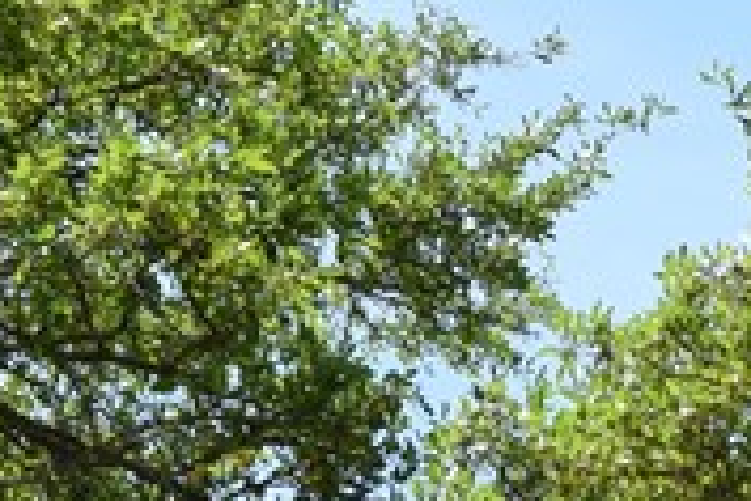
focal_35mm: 212
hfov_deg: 9.1
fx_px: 4424
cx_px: 1536
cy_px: 1503
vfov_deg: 6.0
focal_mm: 23
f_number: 9
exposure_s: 1/320
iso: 200
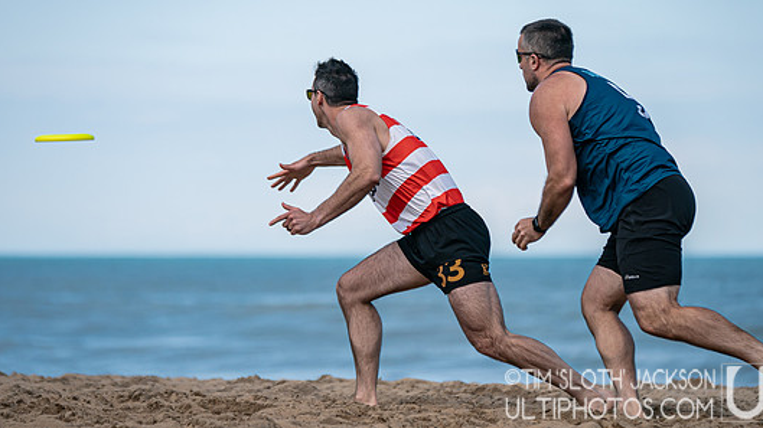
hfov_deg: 9.7
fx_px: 4489
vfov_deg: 5.5
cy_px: 155
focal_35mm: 222
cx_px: 396
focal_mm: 150
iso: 160
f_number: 2.8
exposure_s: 1/3200
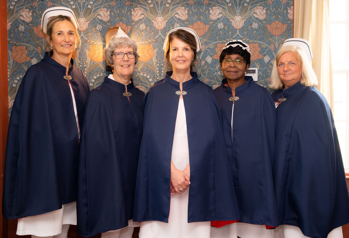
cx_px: 183
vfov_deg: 29.4
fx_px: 453
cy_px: 105
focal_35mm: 46
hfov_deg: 42.1
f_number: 6.3
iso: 1000
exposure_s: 1/160
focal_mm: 40
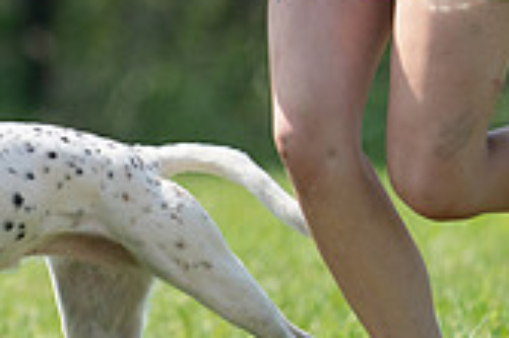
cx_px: 6
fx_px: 18080
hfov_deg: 1.6
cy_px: -111
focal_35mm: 1280
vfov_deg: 1.1
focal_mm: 368
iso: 800
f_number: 6.3
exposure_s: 1/4000
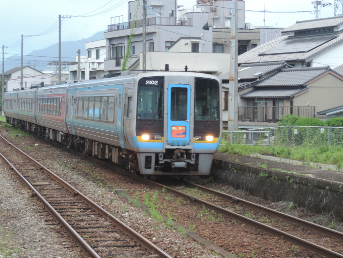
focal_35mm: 120
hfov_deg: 16.4
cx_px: 172
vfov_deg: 12.3
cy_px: 129
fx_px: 1189
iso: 400
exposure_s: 1/100
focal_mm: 21.4
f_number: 4.2
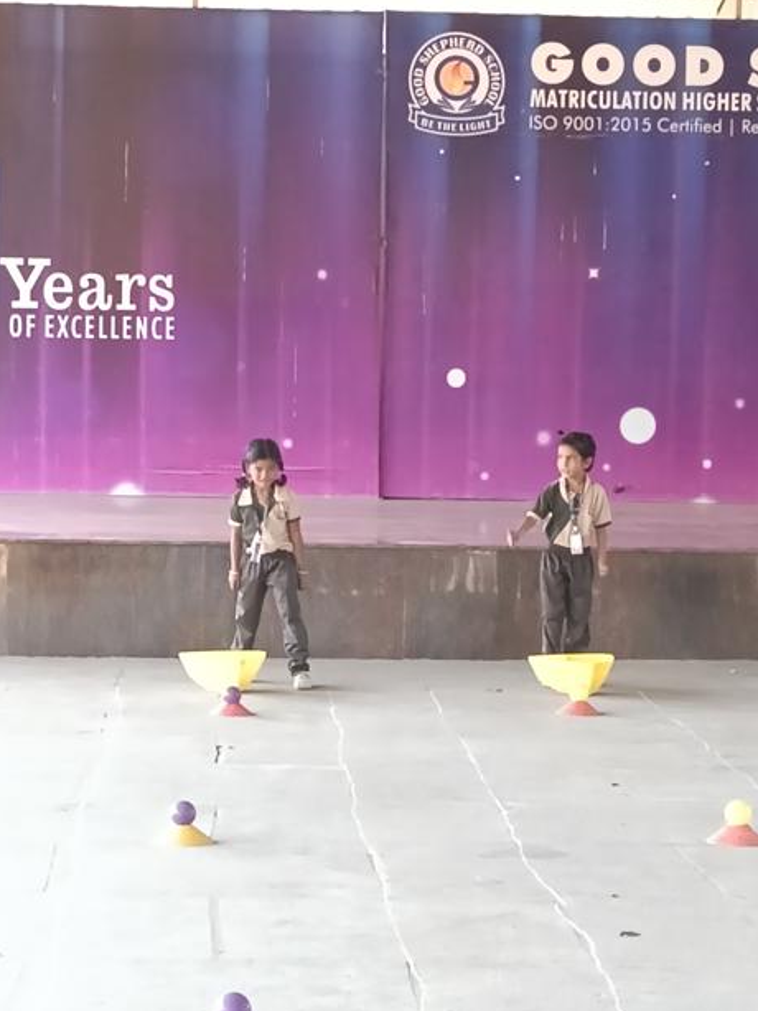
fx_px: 3035
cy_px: 599
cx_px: 417
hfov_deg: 14.2
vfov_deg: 18.9
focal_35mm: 104
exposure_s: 1/120
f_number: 1.8
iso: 800
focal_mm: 3.98
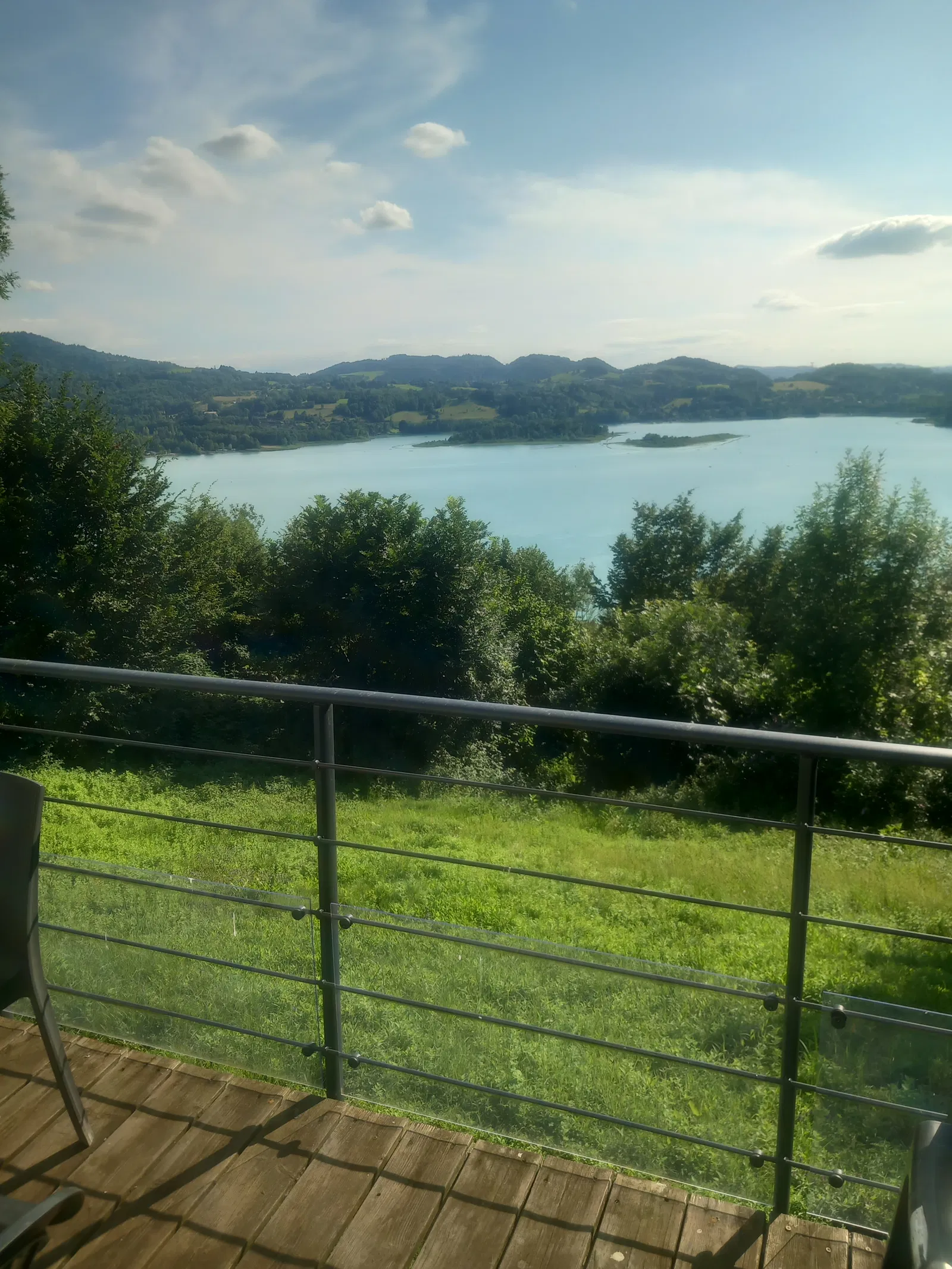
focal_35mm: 27
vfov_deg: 65.3
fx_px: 990
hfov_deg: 51.4
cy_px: 634
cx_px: 476
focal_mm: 4
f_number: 1.8
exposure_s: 1/483
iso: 20
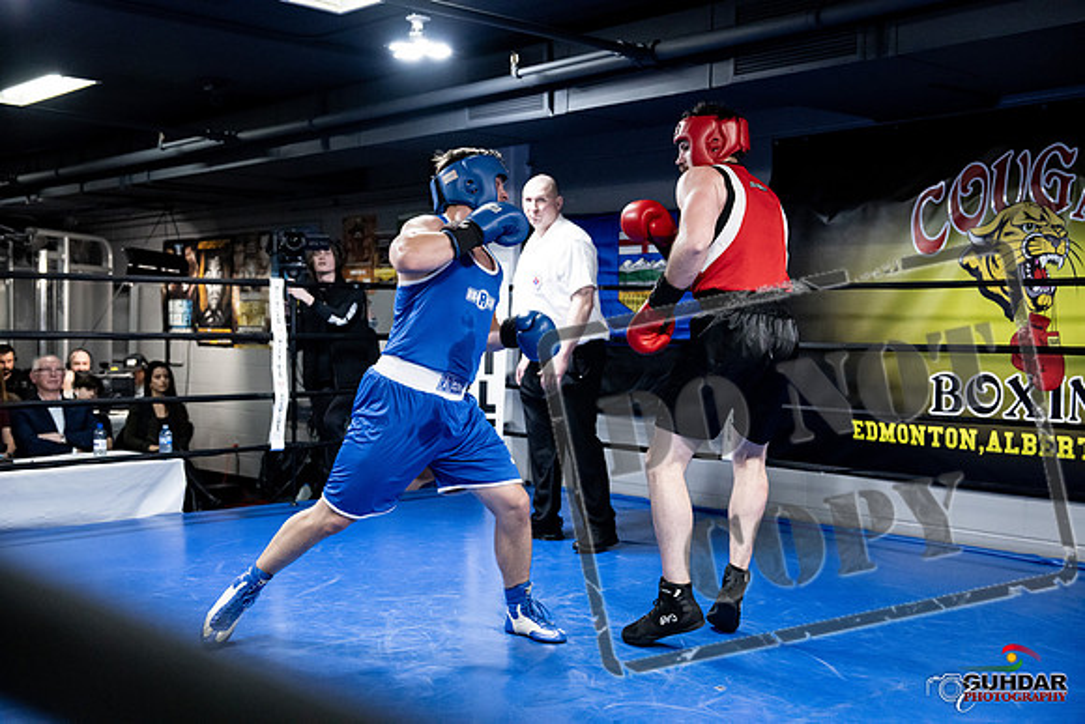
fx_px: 1266
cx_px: 542
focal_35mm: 42
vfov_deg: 31.9
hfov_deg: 46.4
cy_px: 362
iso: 8000
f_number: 2.8
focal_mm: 42
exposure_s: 1/1000
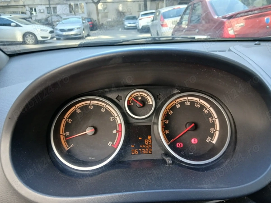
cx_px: 136
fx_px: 204
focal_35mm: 26
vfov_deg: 53.1
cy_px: 102
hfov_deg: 67.3
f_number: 1.8
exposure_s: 1/50
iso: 100
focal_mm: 3.98
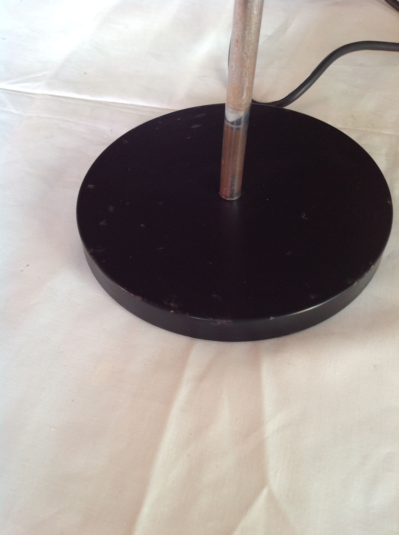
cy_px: 268
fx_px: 539
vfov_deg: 52.7
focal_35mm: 35
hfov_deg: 40.6
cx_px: 200
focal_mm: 4.28
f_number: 2.4
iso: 50
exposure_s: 1/40
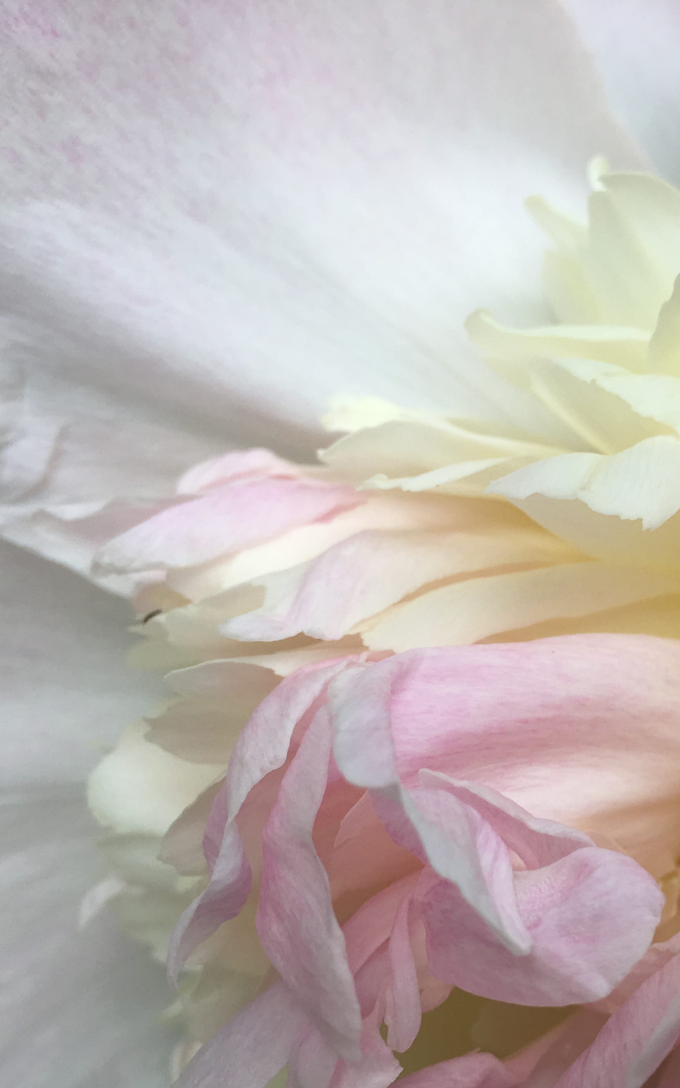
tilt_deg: -68.2
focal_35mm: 45
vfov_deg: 44.3
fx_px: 1334
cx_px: 613
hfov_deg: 27.5
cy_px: 594
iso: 25
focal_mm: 4.15
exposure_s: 1/382
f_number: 2.2
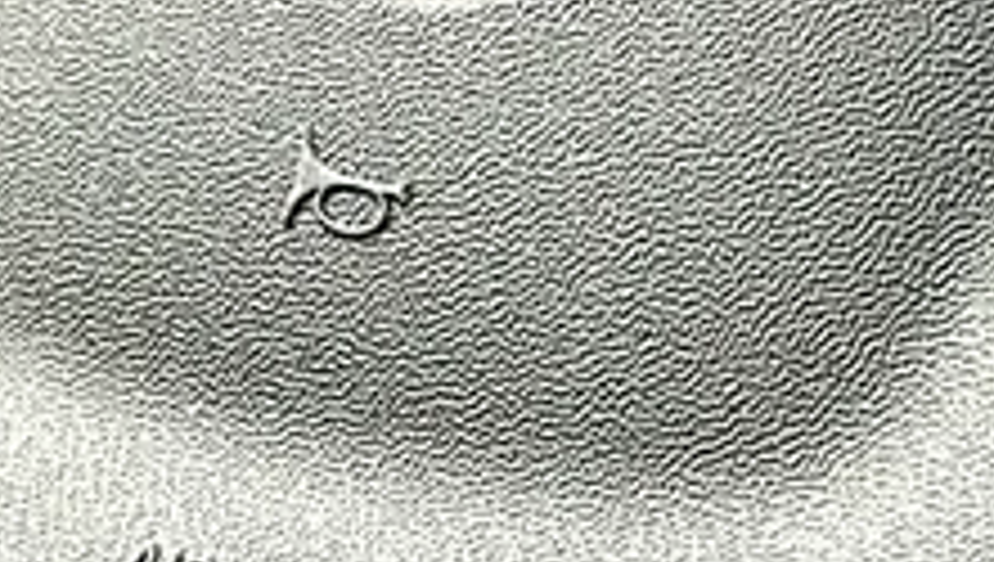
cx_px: 355
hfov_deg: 13.8
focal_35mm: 155
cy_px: -551
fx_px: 4091
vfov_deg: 7.6
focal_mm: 6.86
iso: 100
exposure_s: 1/303
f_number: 1.78
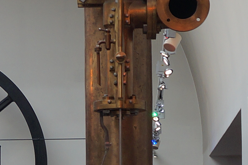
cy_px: 190
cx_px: -194
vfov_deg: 6.3
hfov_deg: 9.1
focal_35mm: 216
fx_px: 1487
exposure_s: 1/60
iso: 160
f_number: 4
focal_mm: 24
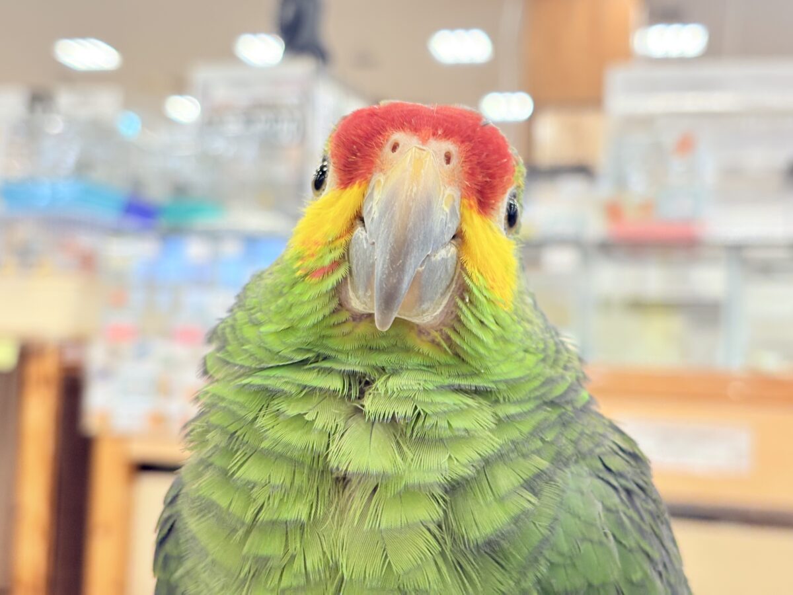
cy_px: 298
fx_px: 1191
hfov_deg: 36.8
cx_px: 396
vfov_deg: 28.0
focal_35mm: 52
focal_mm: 5.96
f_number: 1.6
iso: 64
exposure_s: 1/50
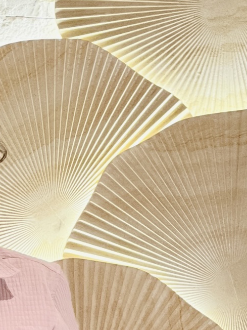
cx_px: 109
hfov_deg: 6.2
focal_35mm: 238
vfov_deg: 8.3
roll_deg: -2.2
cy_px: 146
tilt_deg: +1.2
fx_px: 2264
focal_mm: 9
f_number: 2.8
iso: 400
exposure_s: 1/25
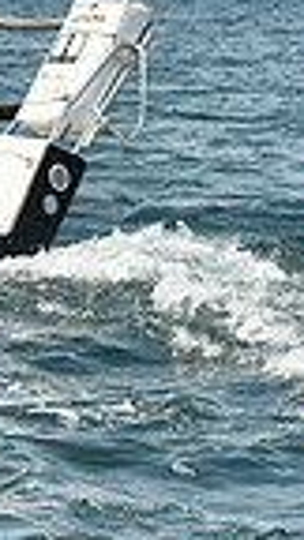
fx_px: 4227
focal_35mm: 295
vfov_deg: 7.3
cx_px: -773
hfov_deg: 3.9
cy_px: -84
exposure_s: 1/1000
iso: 320
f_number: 8
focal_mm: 70
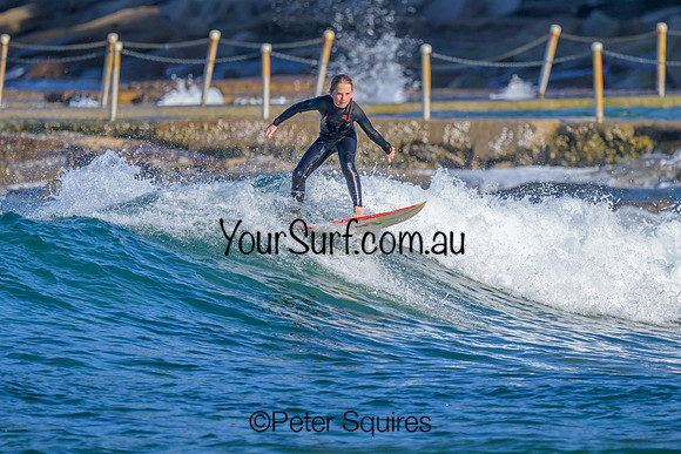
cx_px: 334
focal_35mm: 1097
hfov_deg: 1.9
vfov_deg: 1.3
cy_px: 257
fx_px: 20757
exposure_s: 1/2000
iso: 360
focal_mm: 800
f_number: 6.3
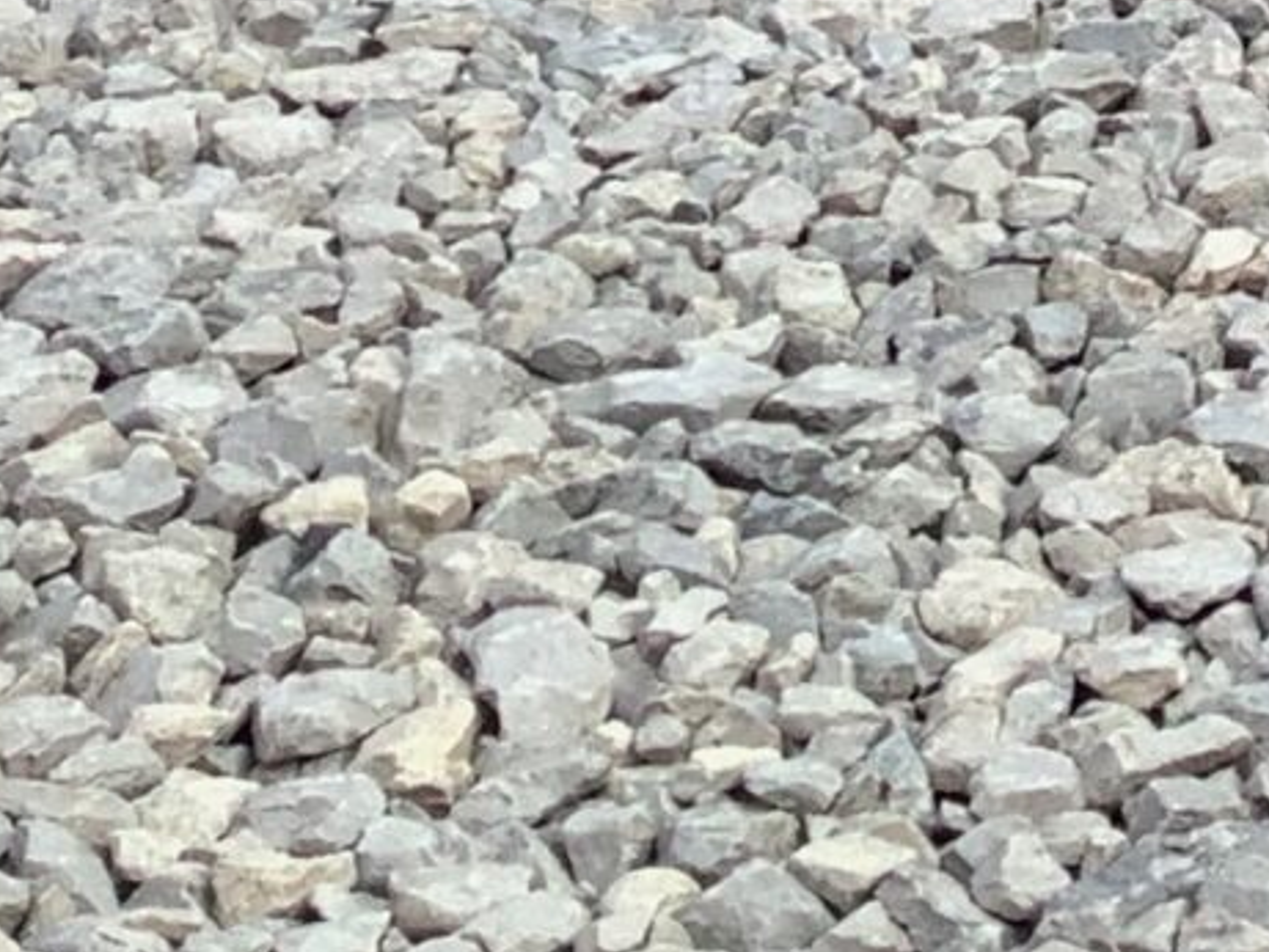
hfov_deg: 10.2
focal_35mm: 172
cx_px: 2882
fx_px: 6307
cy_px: -1541
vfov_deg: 7.8
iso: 25
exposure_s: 1/367
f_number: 2.4
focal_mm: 3.3
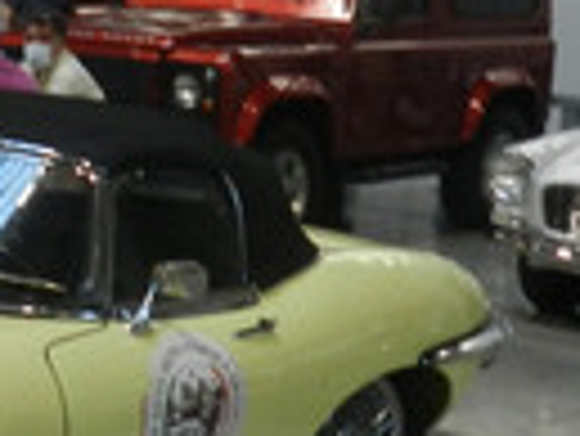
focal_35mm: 114
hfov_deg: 16.5
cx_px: -121
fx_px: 1912
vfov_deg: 13.0
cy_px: 225
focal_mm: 4
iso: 280
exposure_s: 1/30
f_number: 3.4
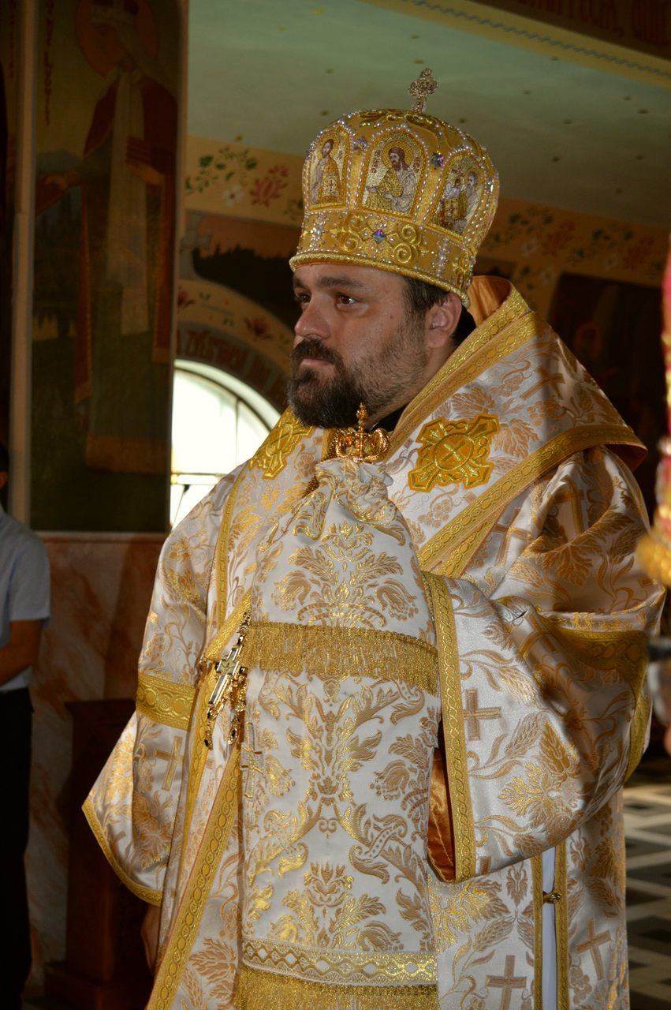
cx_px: 336
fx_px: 1681
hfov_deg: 22.6
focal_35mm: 60
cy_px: 505
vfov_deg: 33.4
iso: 500
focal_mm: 40
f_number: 5
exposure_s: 1/60
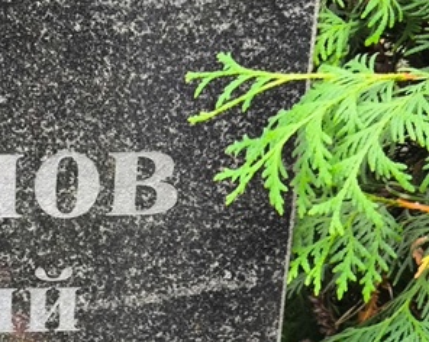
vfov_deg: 11.6
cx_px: -149
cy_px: 287
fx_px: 1674
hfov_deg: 14.0
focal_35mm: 132
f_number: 1.7
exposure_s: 1/60
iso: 64
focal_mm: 4.71
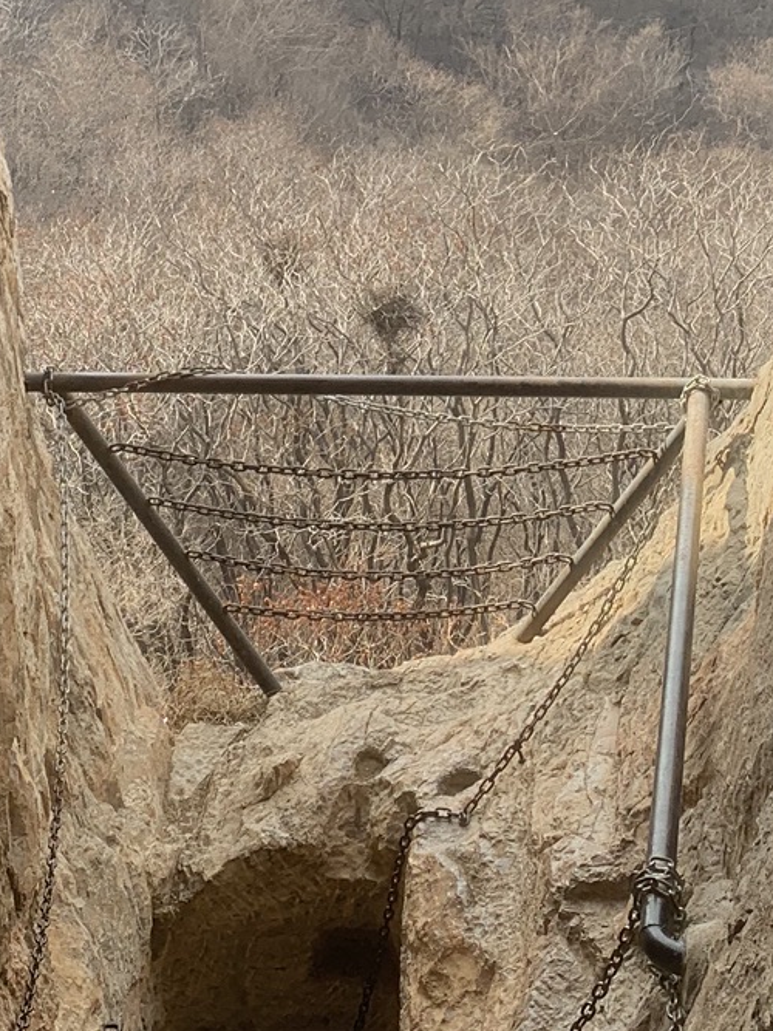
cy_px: -25
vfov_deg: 23.8
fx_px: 2323
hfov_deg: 18.9
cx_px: 459
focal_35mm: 78
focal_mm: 4.25
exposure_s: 1/429
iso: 25
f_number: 1.8
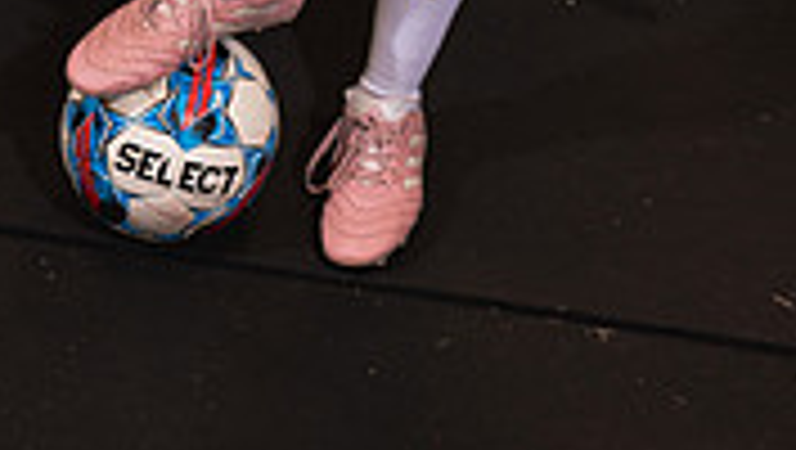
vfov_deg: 10.0
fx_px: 2303
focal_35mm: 109
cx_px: 504
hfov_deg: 19.6
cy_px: -554
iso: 500
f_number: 4
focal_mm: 41
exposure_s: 1/250
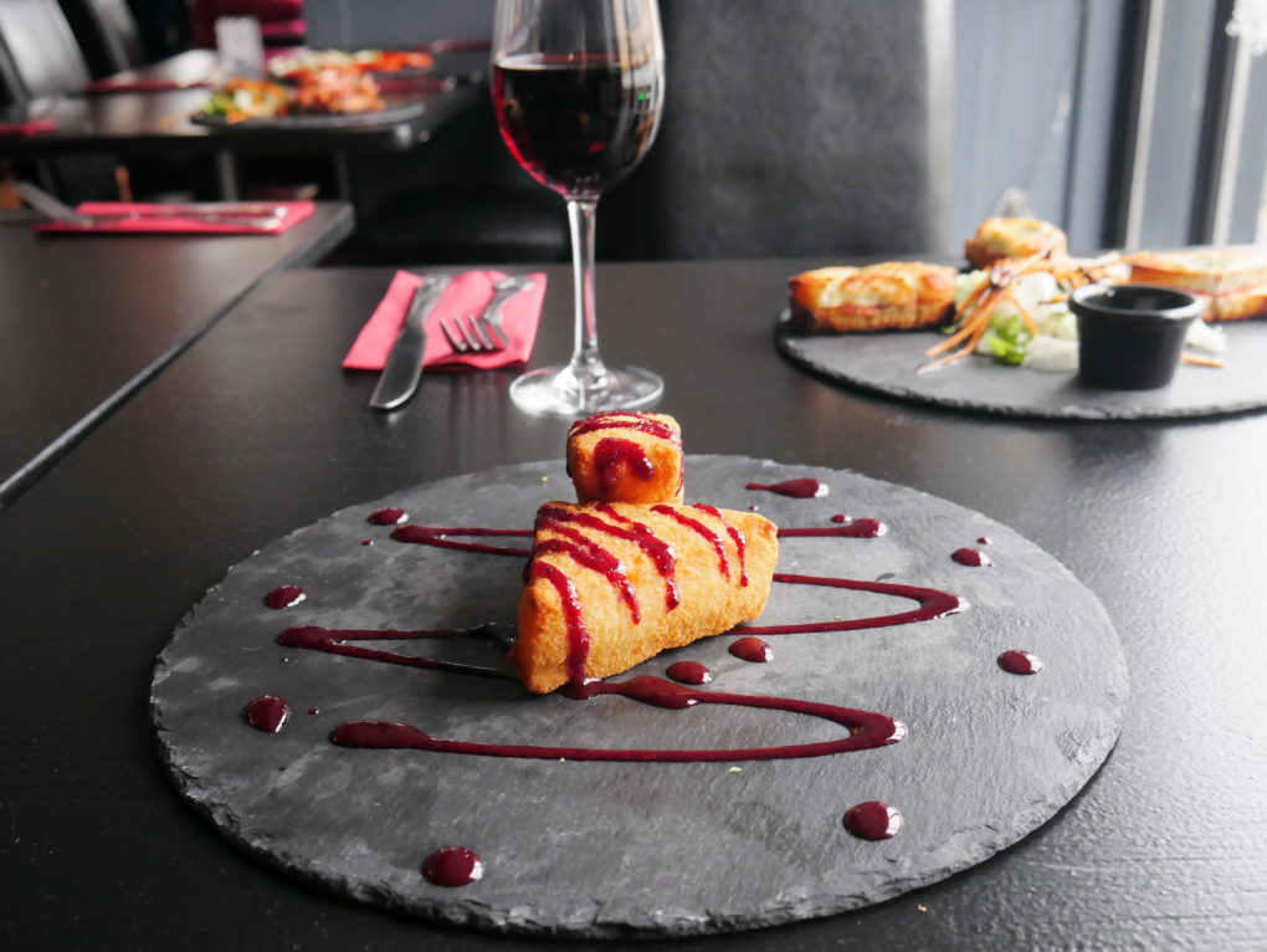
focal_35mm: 38
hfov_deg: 49.0
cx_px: 634
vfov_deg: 37.8
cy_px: 476
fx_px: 1392
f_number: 5
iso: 400
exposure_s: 1/25
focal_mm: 19
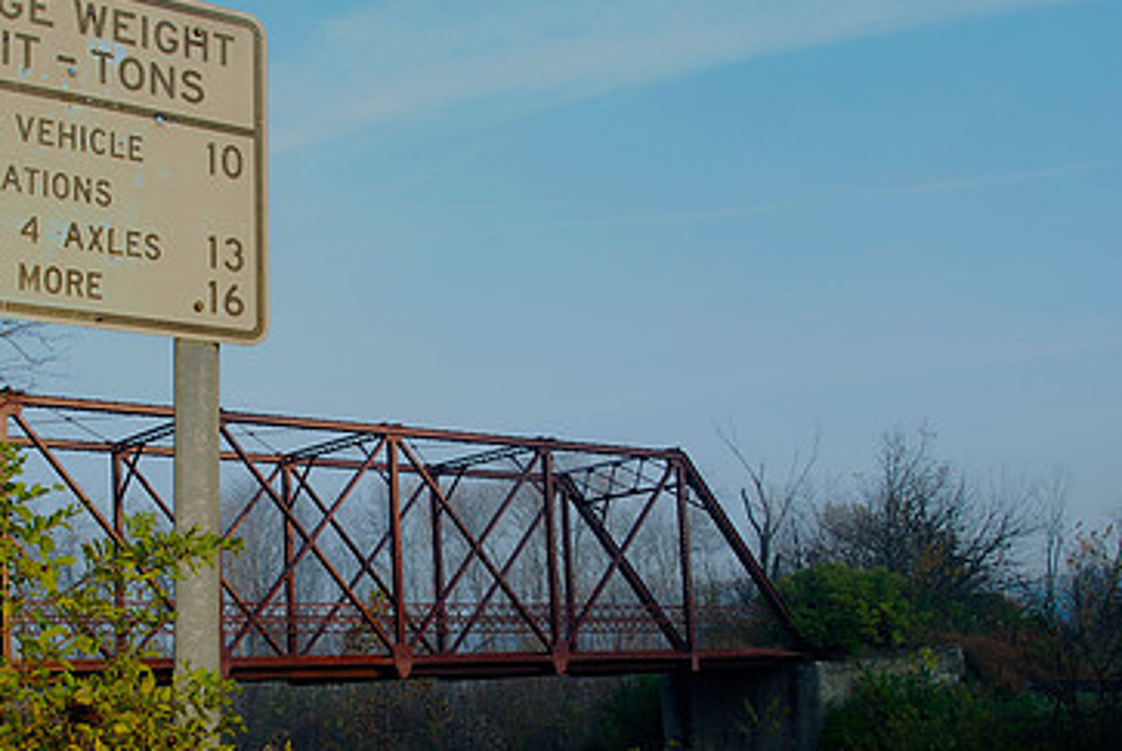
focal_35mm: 48
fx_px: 1498
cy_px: 519
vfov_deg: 27.9
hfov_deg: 40.1
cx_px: 306
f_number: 8
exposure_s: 1/80
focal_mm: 20
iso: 125
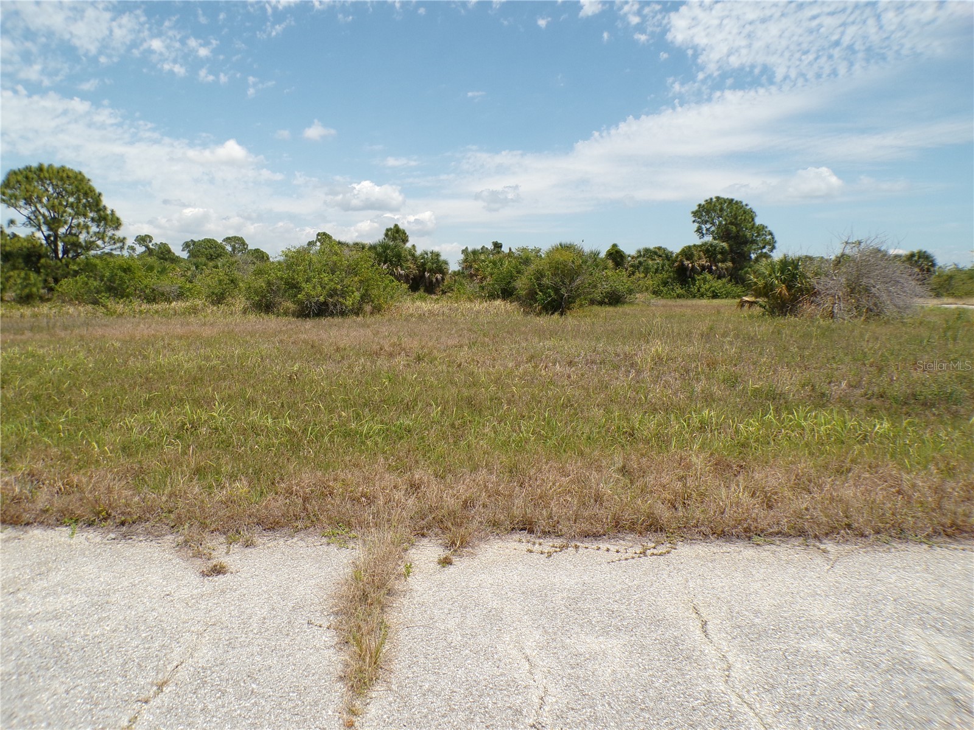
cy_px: 365
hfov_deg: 71.6
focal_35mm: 24
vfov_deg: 56.8
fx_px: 675
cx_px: 487
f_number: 4.4
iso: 100
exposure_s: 1/900
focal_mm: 4.3
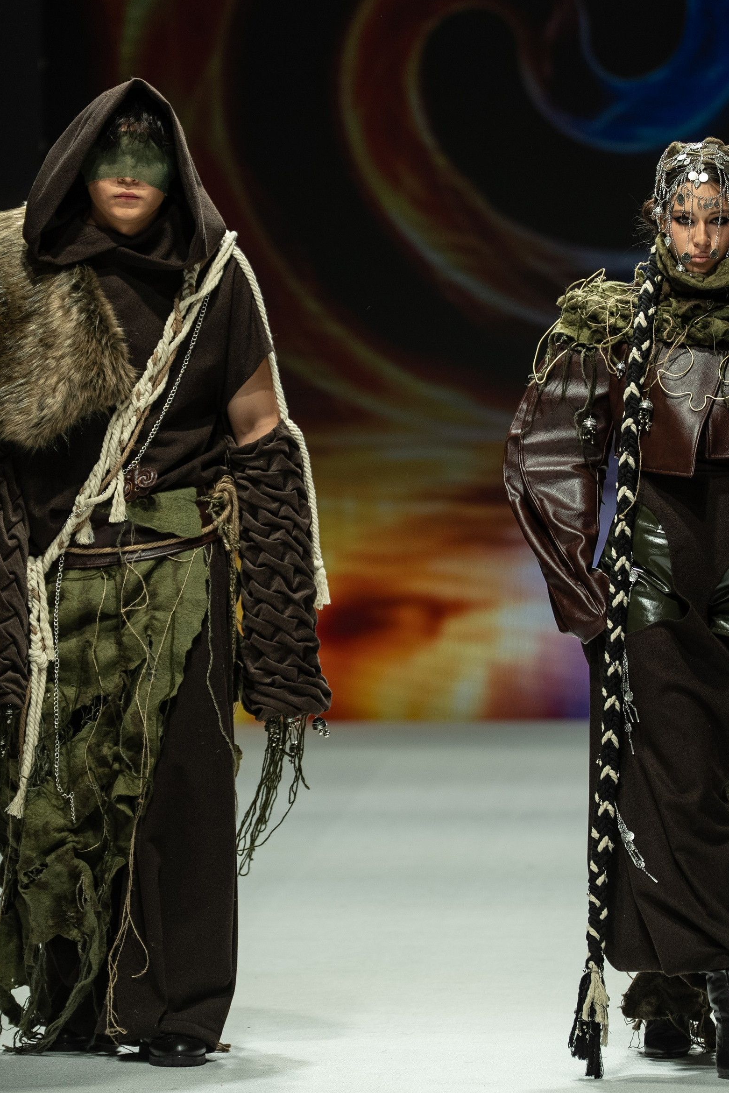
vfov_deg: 6.3
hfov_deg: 4.2
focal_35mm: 328
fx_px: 9961
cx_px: 405
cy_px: 348
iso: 200
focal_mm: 200
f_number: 3.2
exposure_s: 1/250
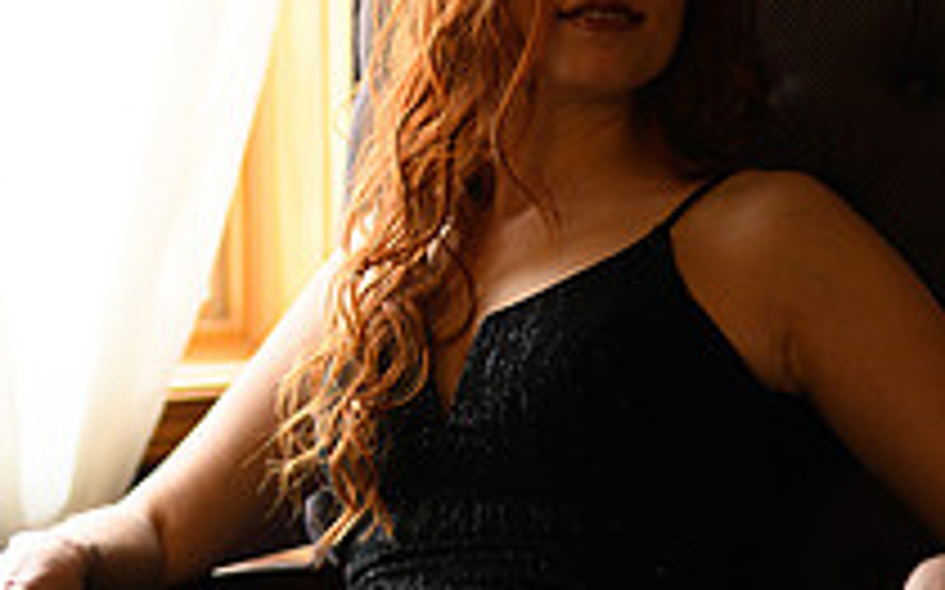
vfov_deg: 9.3
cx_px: 126
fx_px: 3629
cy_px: 288
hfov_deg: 14.7
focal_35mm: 141
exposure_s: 1/250
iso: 800
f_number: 1.8
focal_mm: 50
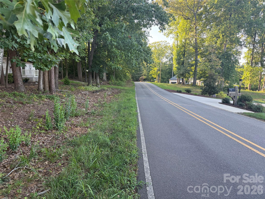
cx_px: 132
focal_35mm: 24
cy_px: 100
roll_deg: -0.6
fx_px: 184
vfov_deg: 56.8
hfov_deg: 71.6
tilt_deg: -6.3
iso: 100
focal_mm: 6.76
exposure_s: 1/241
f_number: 1.78
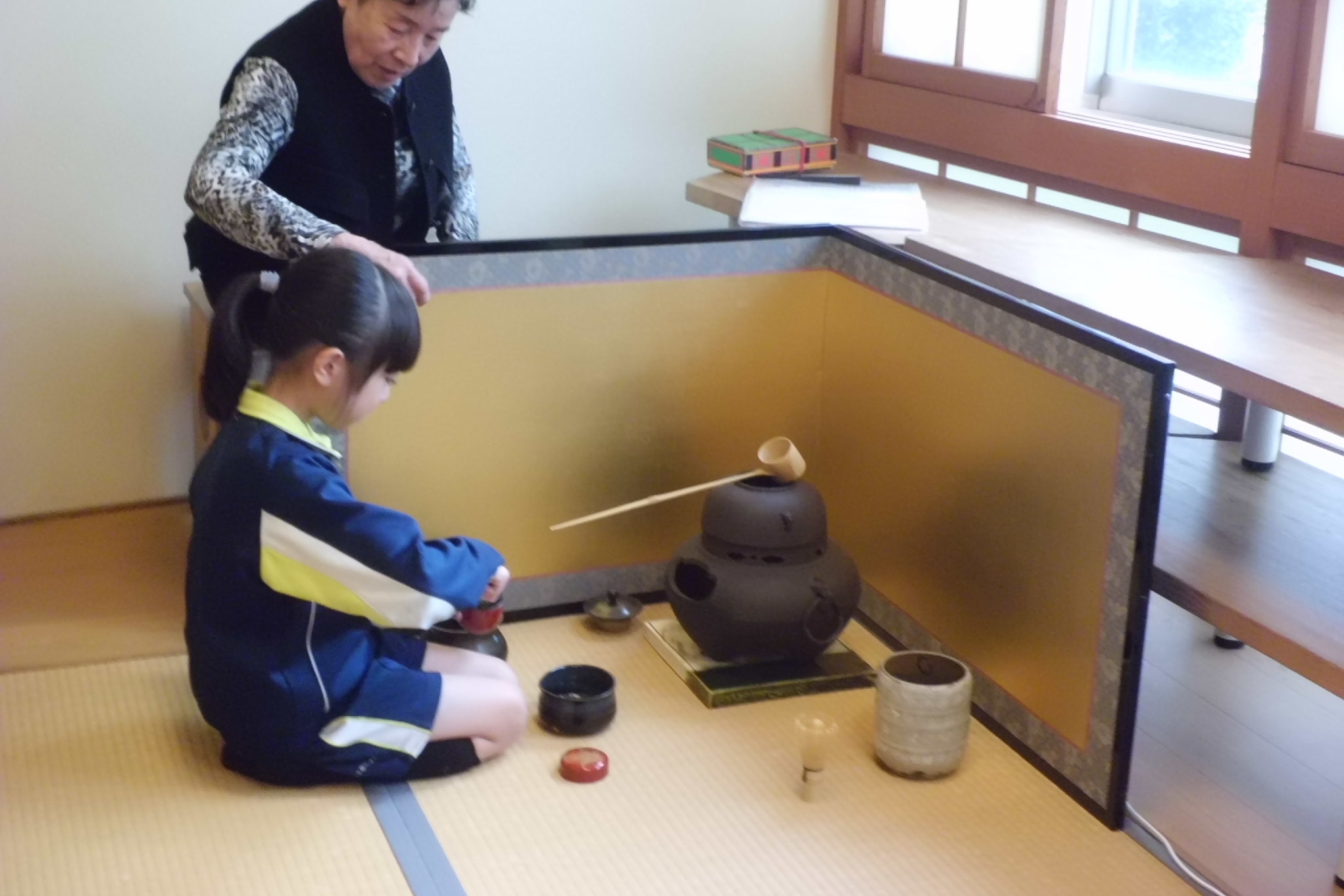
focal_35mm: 49
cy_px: 399
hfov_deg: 40.3
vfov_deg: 27.5
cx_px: 672
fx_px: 1829
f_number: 3.4
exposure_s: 1/20
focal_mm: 8.3
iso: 400
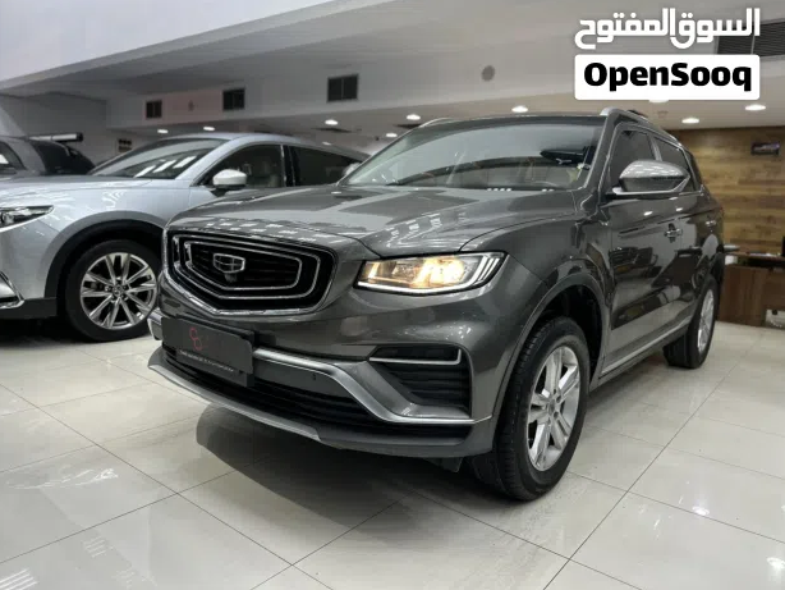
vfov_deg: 54.9
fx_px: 567
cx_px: 382
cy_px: 284
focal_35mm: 25
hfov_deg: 69.4
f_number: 1.78
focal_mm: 6.86
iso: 64
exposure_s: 1/81
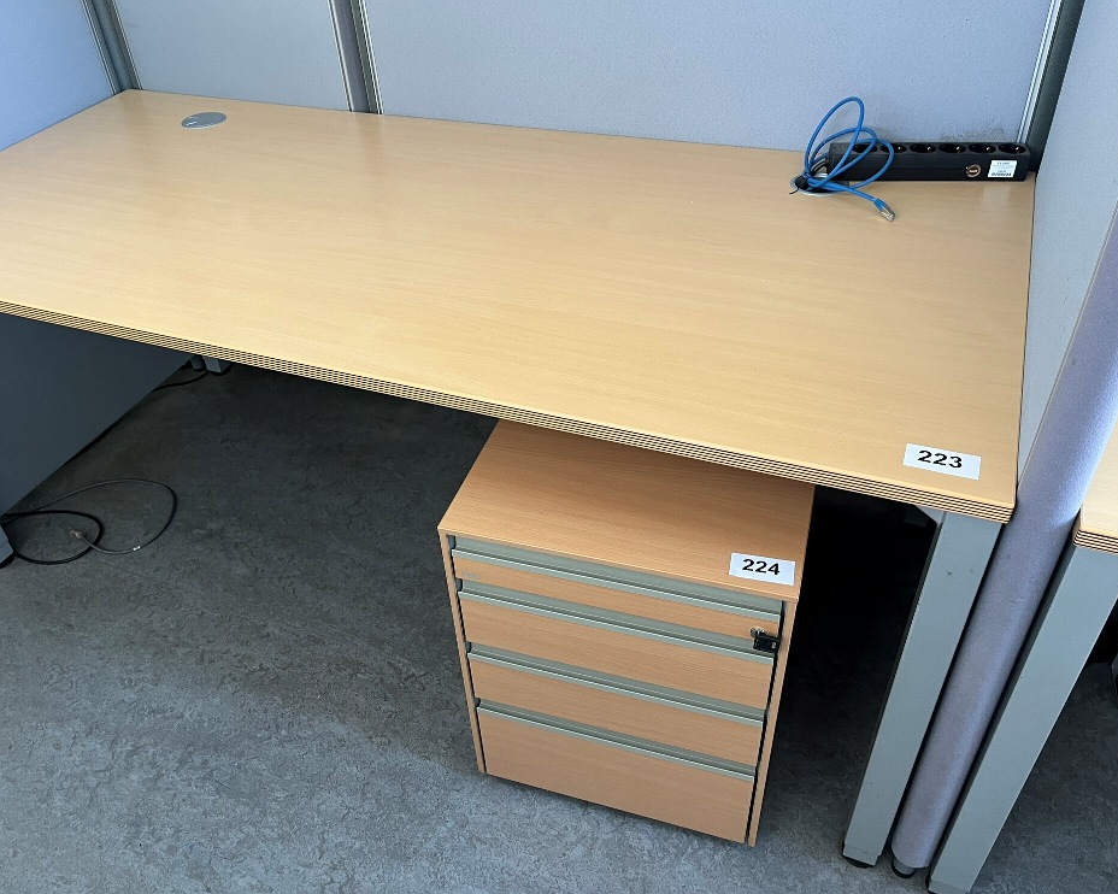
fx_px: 926
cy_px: 452
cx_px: 519
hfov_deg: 62.2
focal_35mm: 28
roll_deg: +5.6
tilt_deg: -39.4
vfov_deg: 51.5
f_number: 1.6
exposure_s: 1/67
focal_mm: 5.1
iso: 125
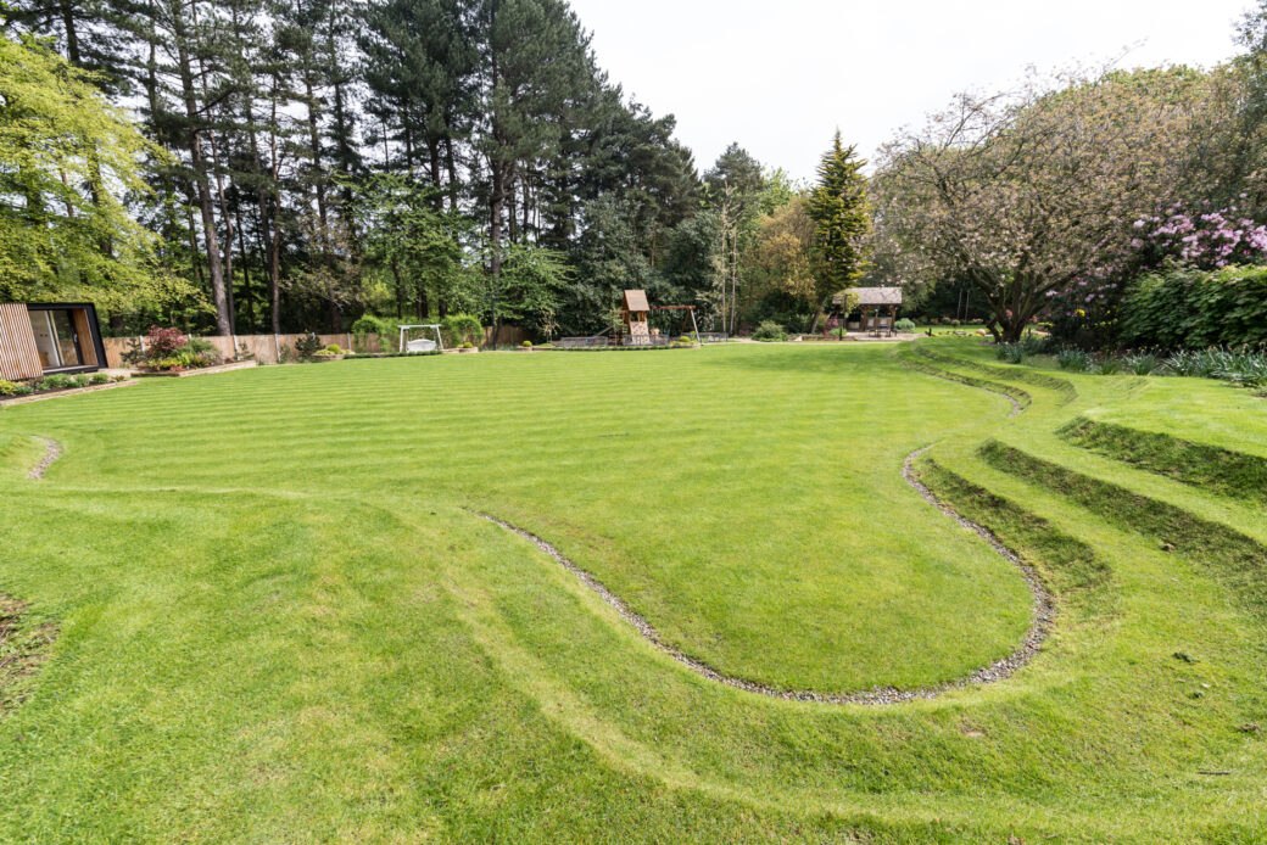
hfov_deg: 100.4
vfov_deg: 77.4
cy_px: 422
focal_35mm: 15
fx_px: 528
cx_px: 634
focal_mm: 15
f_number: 9
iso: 100
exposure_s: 1/80
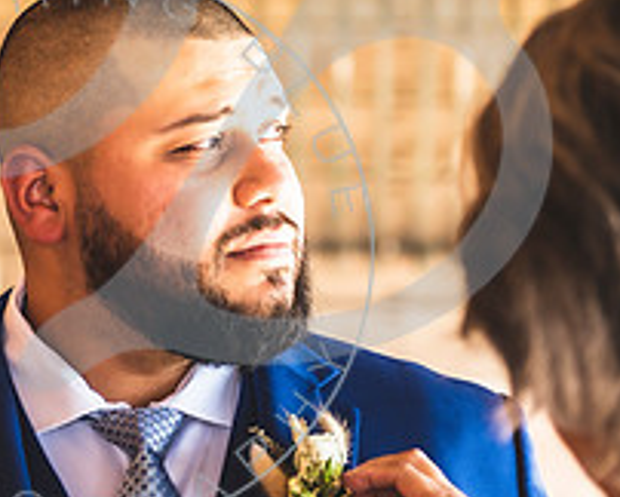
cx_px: 227
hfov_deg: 13.2
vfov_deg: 10.5
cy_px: 18
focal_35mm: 146
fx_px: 2682
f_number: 2.8
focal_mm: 70
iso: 200
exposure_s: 1/160
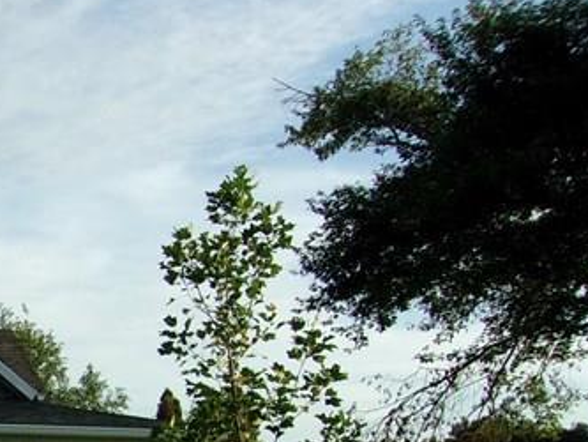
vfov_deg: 17.2
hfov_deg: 21.0
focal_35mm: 83
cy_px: 486
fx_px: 1410
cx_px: -210
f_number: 10.4
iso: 200
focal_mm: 4.9
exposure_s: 1/170
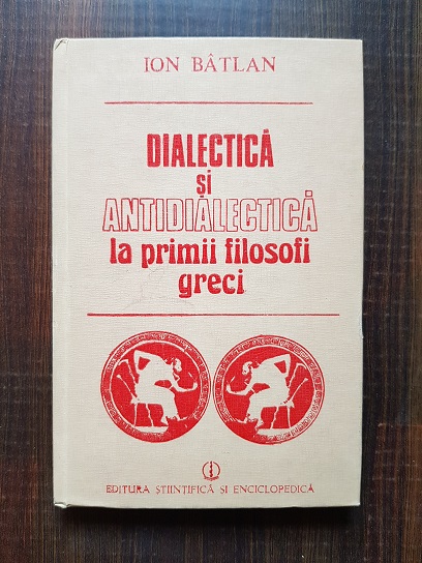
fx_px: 423
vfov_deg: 67.3
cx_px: 211
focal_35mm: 26
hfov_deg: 53.1
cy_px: 282
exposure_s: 1/50
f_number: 1.7
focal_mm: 4.3
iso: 200
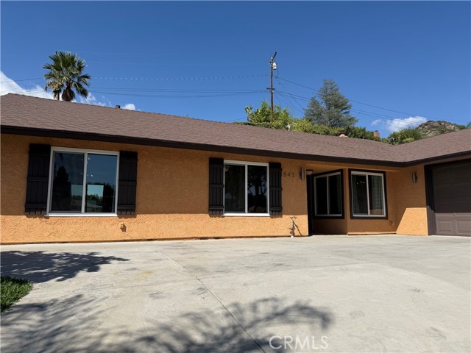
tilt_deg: +7.2
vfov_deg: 56.8
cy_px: 176
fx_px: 327
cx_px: 236
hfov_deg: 71.6
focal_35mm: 24
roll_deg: -0.4
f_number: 1.78
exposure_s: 1/6173
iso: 80
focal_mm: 6.76
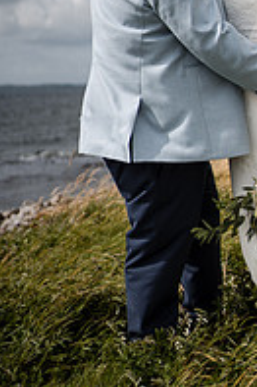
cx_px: 261
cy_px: 57
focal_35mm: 80
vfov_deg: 24.8
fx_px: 858
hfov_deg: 16.7
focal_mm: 35
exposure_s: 1/8000
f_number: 1.8
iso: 100
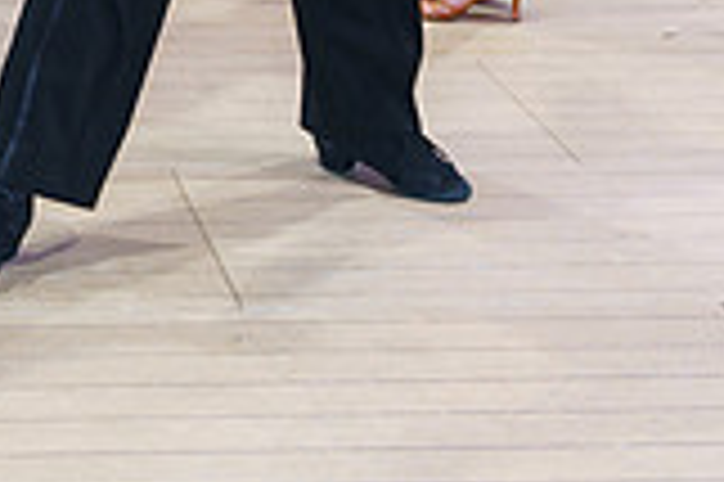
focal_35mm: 136
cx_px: -152
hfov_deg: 14.6
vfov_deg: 9.6
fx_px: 2732
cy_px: -368
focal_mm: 29
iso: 400
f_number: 2.8
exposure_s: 1/100
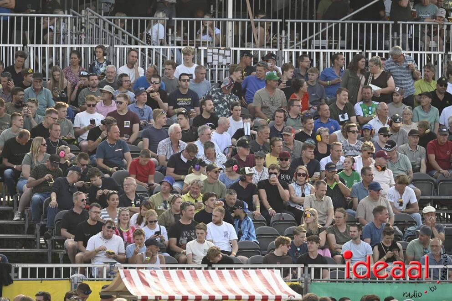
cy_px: 150
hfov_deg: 5.2
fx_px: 5016
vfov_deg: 3.4
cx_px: 226
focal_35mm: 400
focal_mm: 400
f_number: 5.6
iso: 320
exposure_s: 1/400
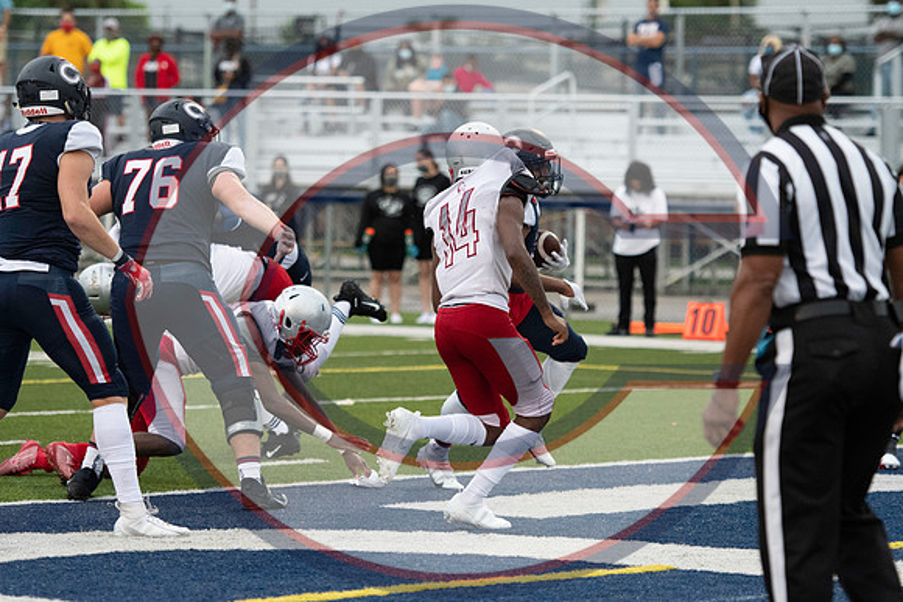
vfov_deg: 7.0
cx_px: 452
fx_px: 4892
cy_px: 301
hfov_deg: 10.5
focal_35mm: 195
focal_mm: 130
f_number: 2.8
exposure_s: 1/2000
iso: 3600
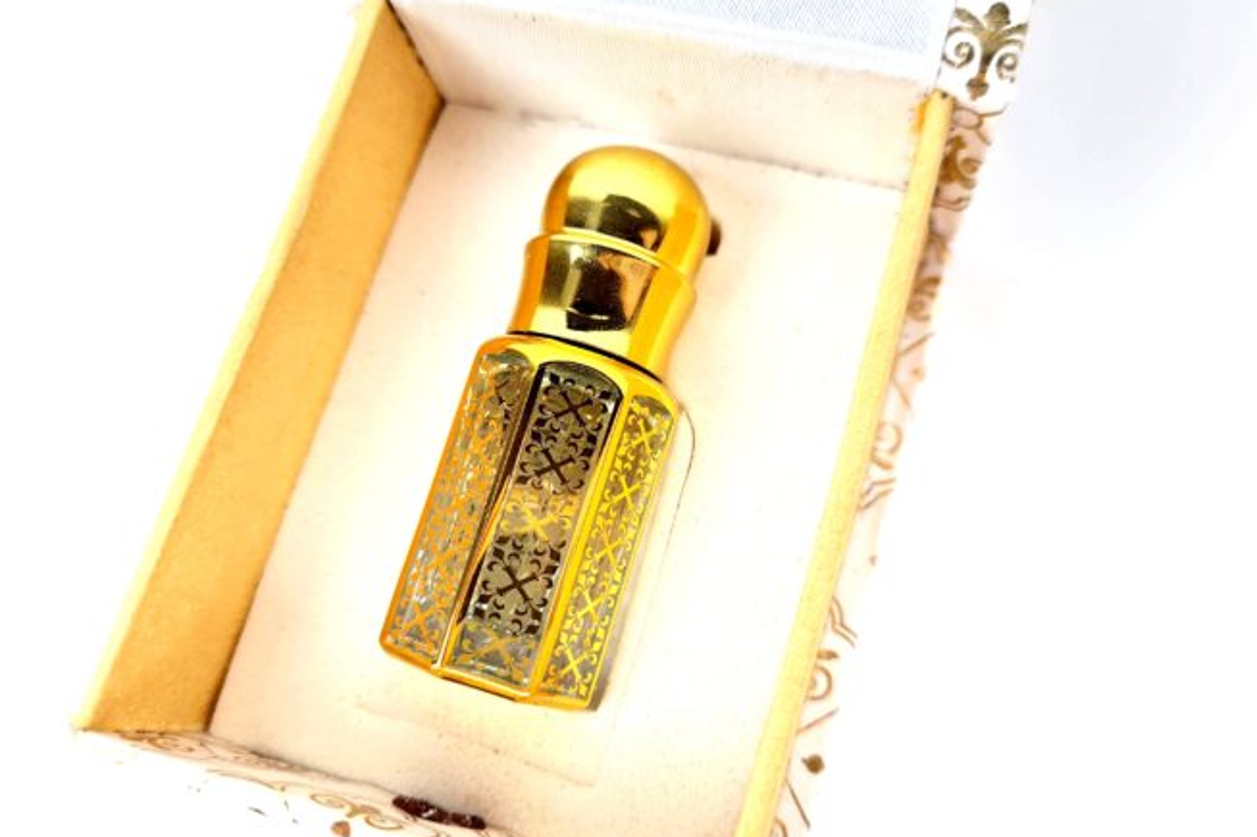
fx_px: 1012
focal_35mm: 29
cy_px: 440
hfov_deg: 63.7
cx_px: 612
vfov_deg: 44.9
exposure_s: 1/229
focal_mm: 5.4
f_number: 1.8
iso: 50
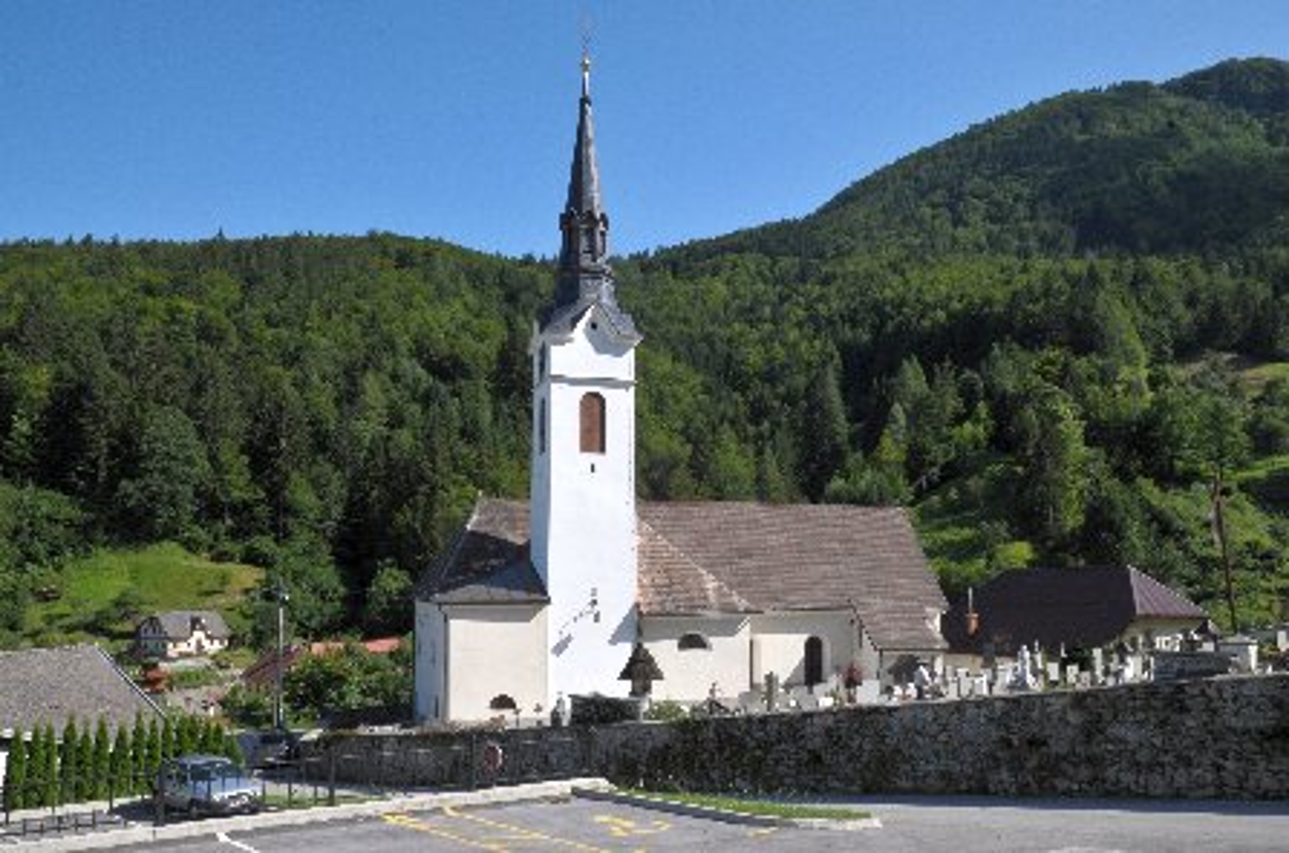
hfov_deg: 62.0
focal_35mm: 30
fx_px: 1072
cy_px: 426
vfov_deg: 43.4
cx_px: 644
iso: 400
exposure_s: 1/125
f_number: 20
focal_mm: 20
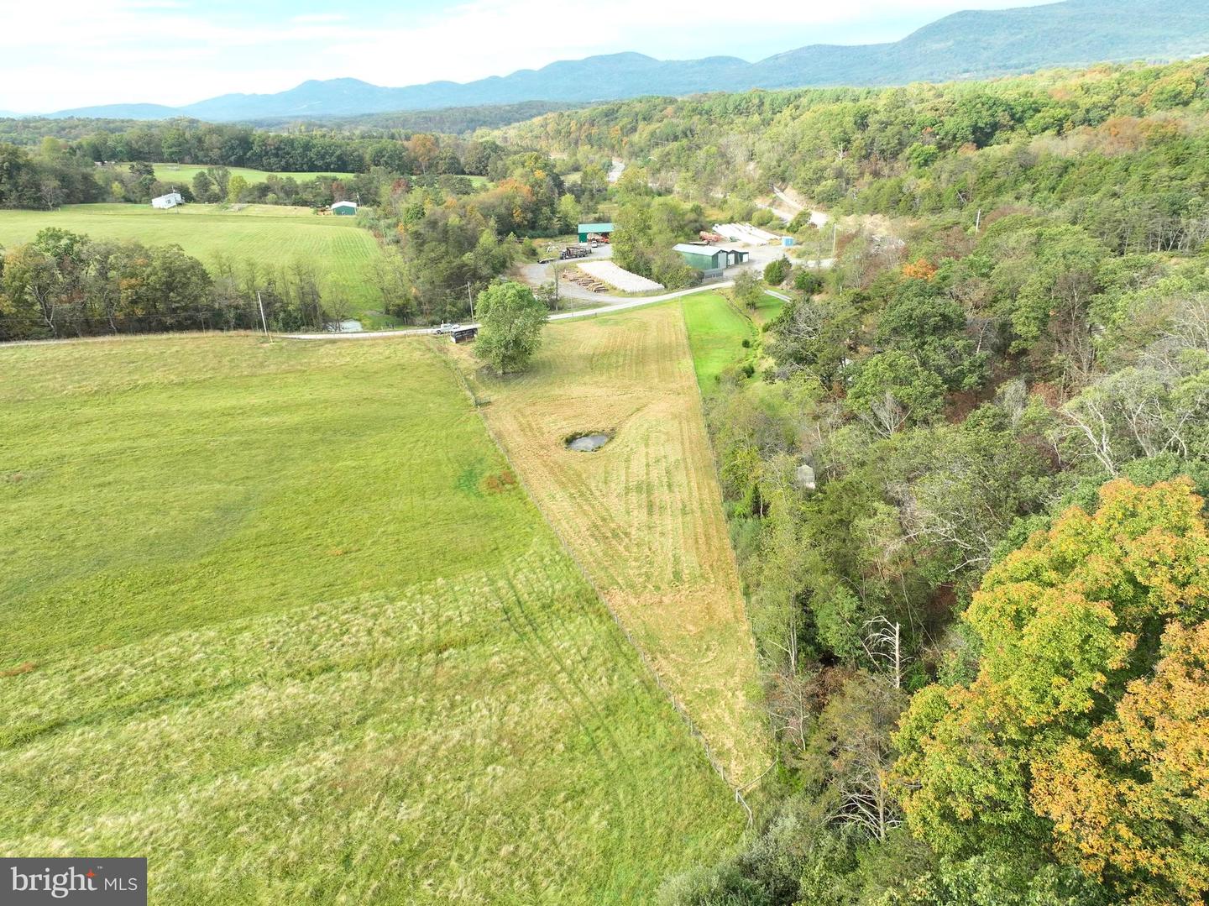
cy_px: 453
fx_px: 838
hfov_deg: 71.6
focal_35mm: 24
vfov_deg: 56.8
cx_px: 604
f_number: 2.8
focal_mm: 12.29
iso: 400
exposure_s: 1/500
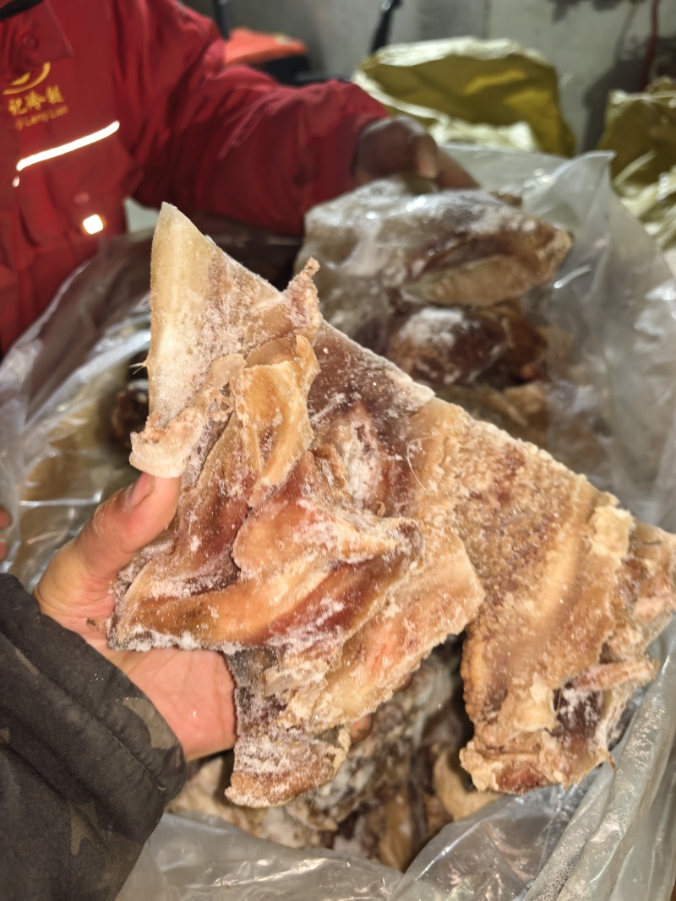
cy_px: 450
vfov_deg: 71.6
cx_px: 338
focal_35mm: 24
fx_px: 625
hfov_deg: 56.8
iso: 400
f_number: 2
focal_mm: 6.98
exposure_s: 1/33.3
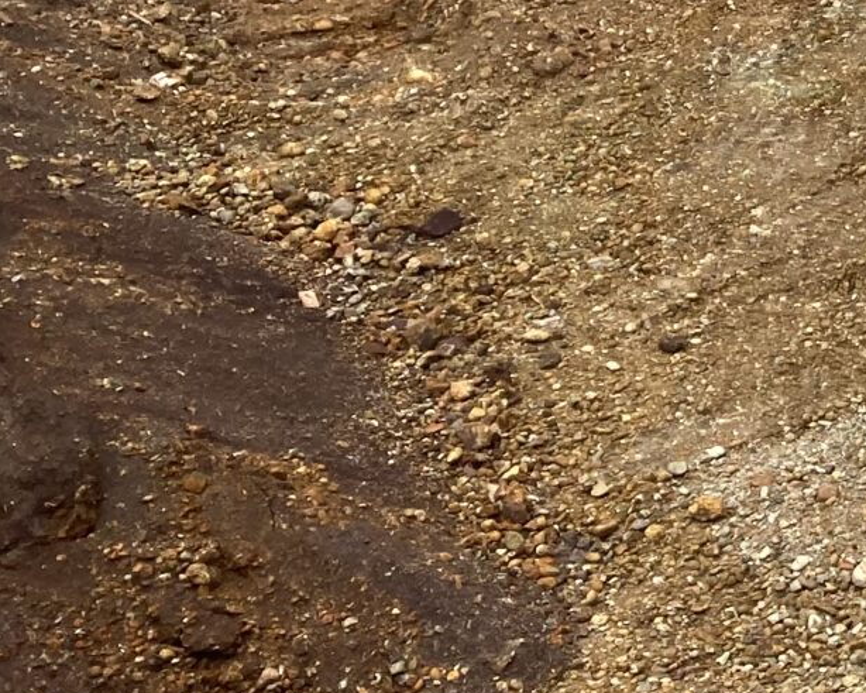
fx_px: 2921
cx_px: 1488
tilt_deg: -13.4
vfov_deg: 12.6
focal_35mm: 114
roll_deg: +2.9
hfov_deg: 15.0
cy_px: -463
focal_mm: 3.99
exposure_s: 1/229
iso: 20
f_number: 1.8
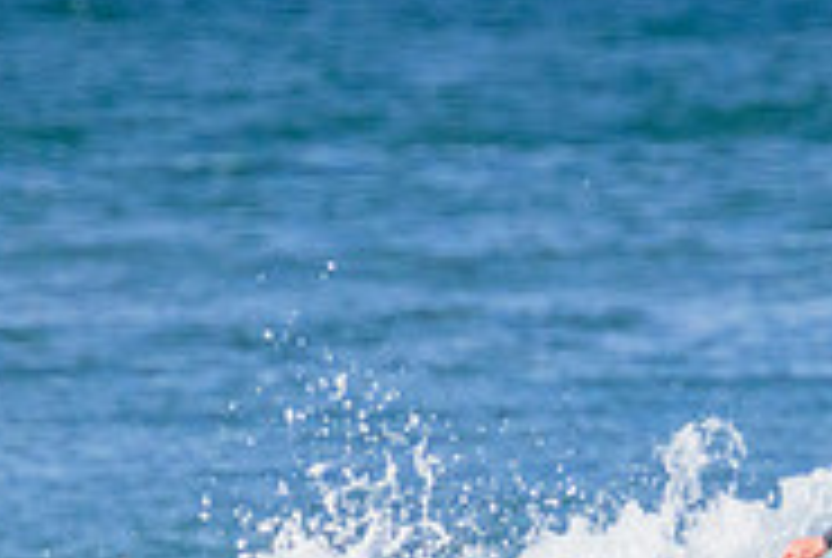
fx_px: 73703
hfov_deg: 0.6
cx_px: 704
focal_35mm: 3184
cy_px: 682
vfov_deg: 0.4
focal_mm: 800
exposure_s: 1/1250
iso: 2200
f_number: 11
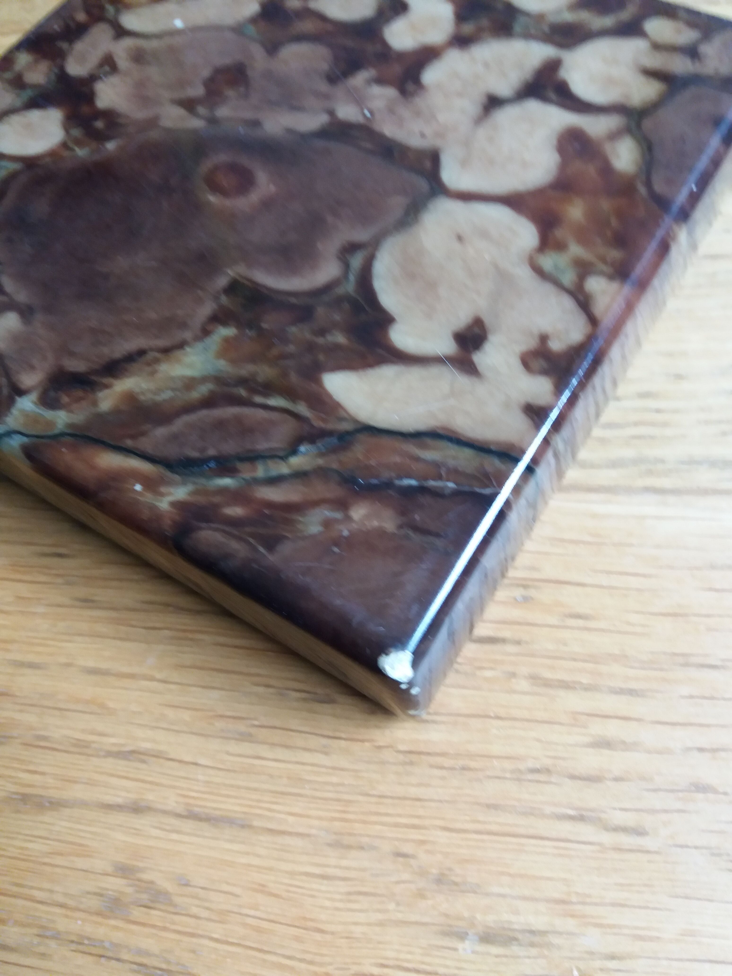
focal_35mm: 28
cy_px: 488
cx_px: 366
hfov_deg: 49.7
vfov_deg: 63.4
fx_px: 789
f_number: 1.9
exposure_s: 1/25
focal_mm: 3.7
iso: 160
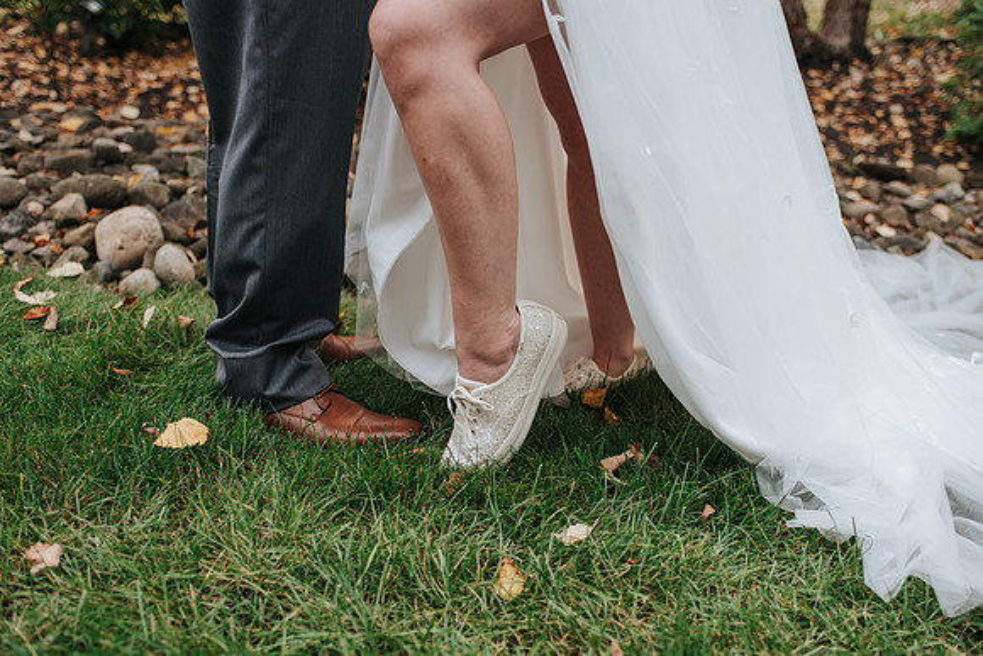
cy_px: 368
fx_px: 1073
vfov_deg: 34.0
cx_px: 492
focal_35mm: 39
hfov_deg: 49.2
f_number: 2.8
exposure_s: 1/640
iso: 100
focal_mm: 35
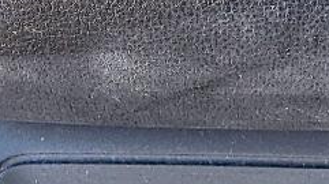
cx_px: 171
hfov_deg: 10.8
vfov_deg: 5.7
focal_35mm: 200
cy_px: -338
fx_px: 1743
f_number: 1.8
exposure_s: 1/180
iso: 64
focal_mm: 6.4
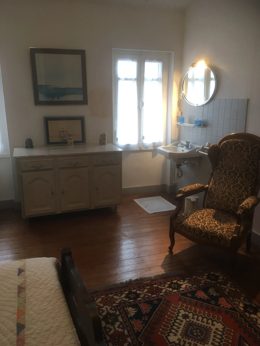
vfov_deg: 61.7
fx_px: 290
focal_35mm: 29
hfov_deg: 48.2
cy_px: 173
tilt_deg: -15.1
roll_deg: -0.2
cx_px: 130
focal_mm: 4.15
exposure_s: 1/33
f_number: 2.2
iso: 64
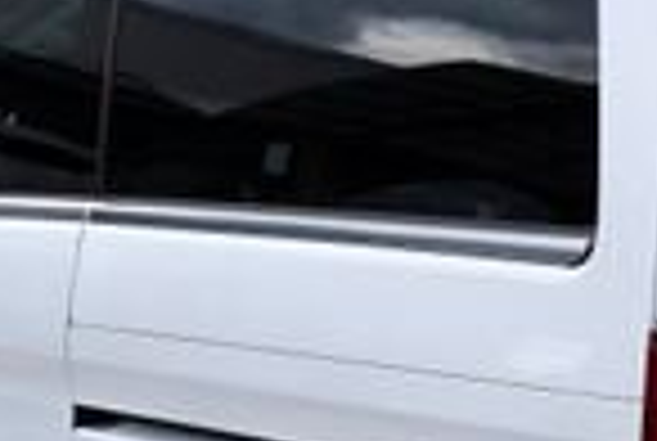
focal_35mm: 175
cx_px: 1125
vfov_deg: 7.9
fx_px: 3200
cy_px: 277
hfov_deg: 11.0
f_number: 8
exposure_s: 1/250
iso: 100
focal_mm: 25
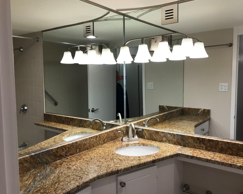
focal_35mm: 30
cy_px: 98
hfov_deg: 58.7
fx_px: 216
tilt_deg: -5.1
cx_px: 132
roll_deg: +1.0
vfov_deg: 48.5
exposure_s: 1/60
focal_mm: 3.99
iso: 25
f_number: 1.8
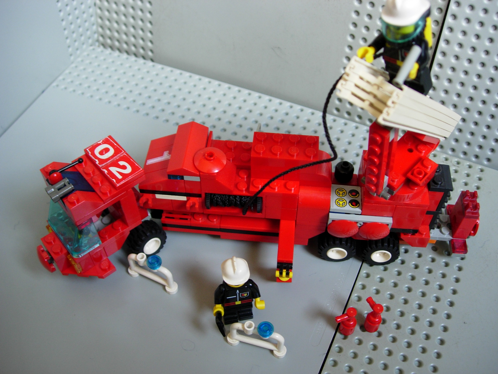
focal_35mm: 38
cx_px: 249
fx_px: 547
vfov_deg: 37.7
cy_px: 187
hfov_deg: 49.0
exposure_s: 1/32
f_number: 2.8
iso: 86
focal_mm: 7.8
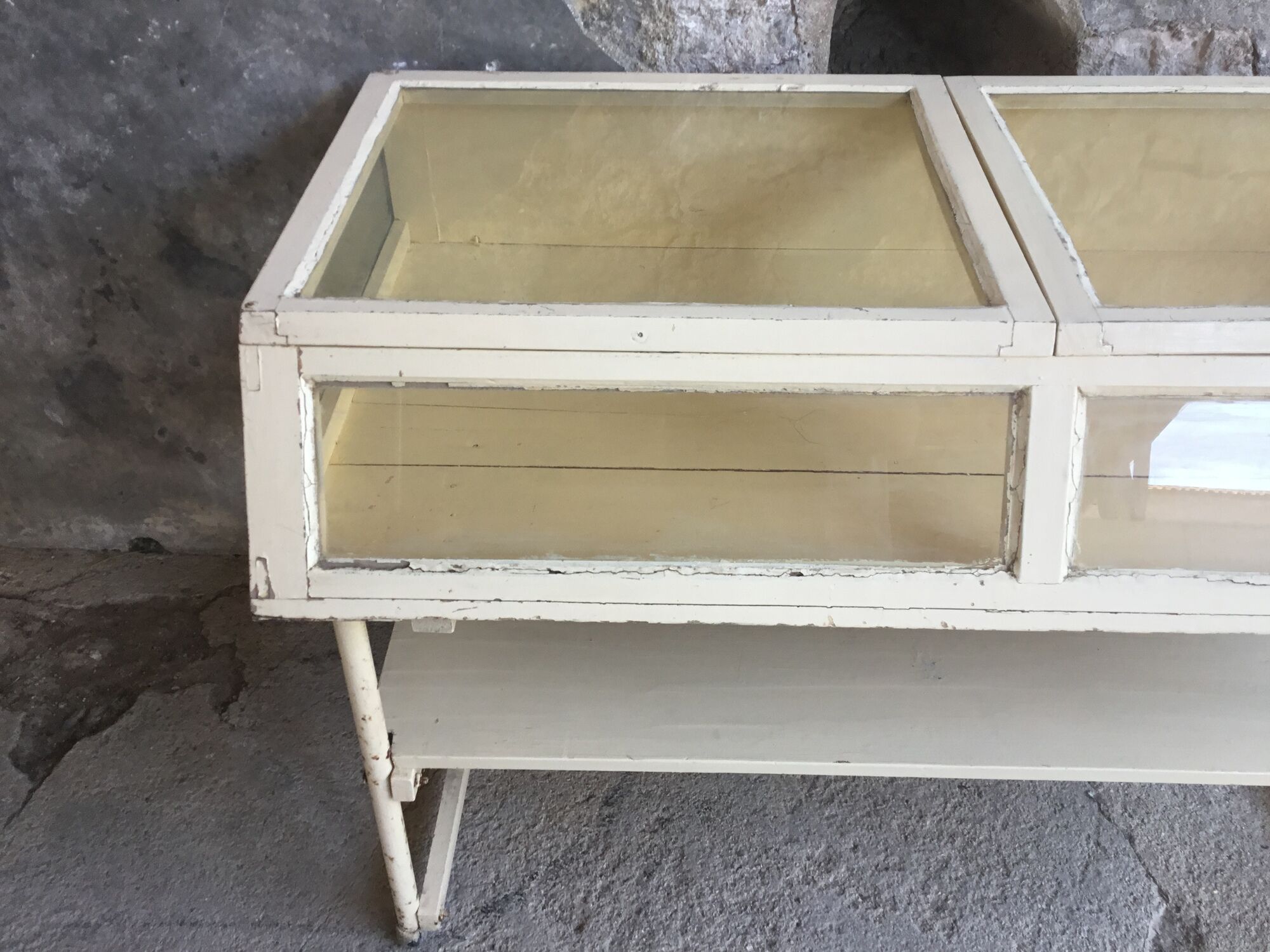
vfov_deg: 45.4
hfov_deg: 58.4
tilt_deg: -38.3
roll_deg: +1.1
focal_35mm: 31
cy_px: 476
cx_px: 635
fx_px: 1137
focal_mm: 3.3
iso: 32
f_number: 2.4
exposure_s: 1/50
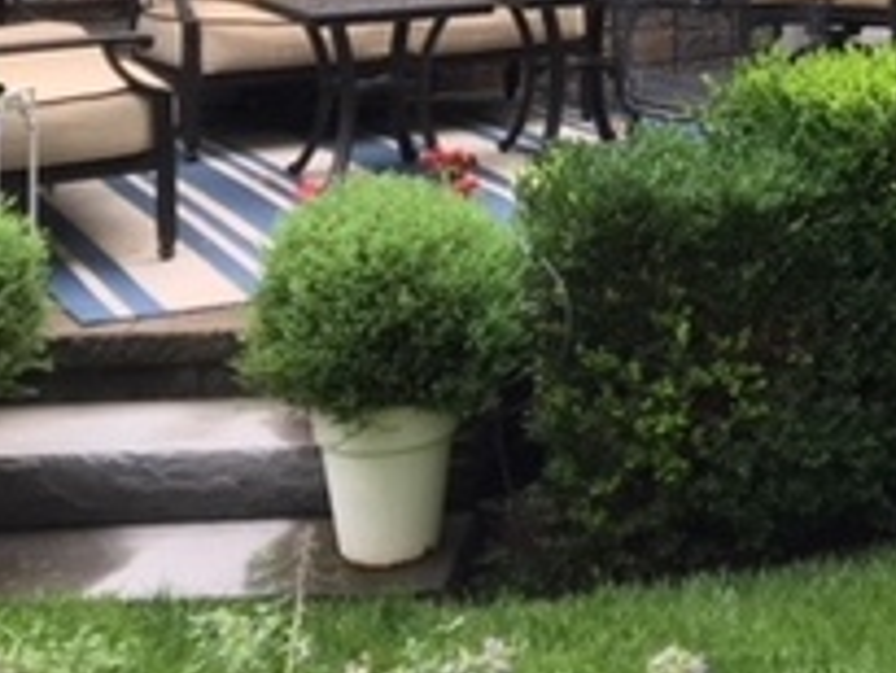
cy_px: -227
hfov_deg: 22.0
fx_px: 2201
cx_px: 927
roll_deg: +1.3
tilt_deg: +2.7
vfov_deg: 16.3
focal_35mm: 85
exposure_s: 1/120
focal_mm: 4.15
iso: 40
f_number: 2.2
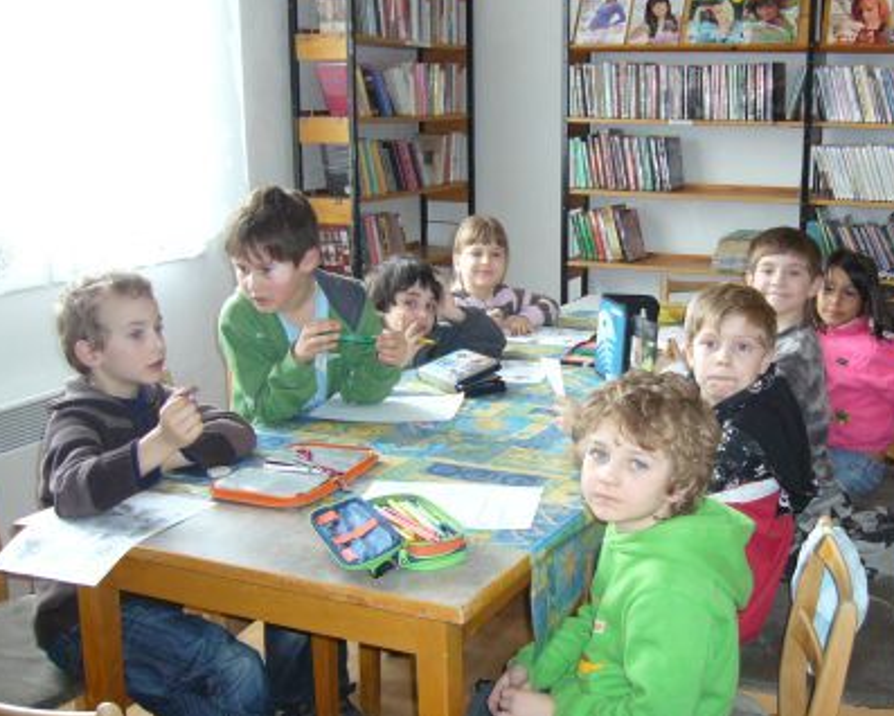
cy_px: 361
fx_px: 1138
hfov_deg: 42.6
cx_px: 549
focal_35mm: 43
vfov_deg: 34.9
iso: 200
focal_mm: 5.8
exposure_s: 1/30
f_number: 2.8
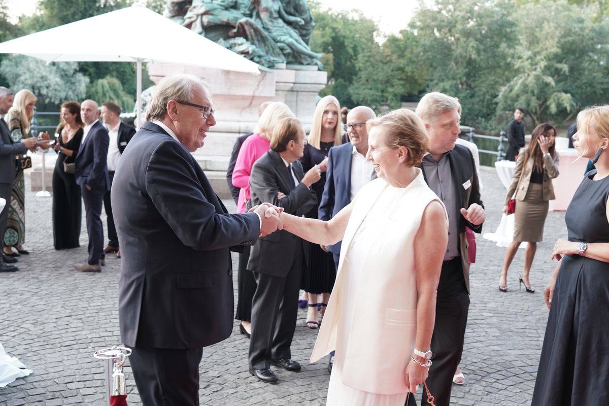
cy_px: 203
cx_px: 304
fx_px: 694
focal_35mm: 41
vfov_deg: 32.6
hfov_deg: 47.4
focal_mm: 41
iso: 1600
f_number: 5
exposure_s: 1/60
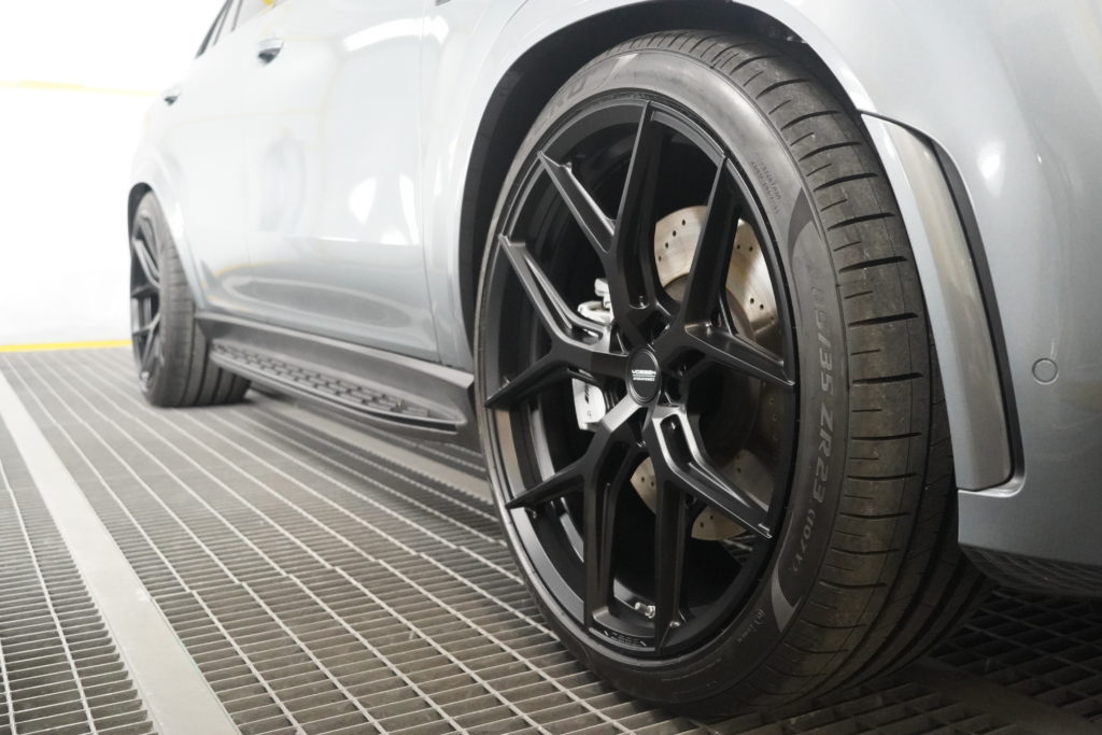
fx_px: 1071
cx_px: 551
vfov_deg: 37.9
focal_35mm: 35
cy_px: 368
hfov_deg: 54.4
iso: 12800
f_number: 5
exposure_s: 1/100
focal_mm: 35
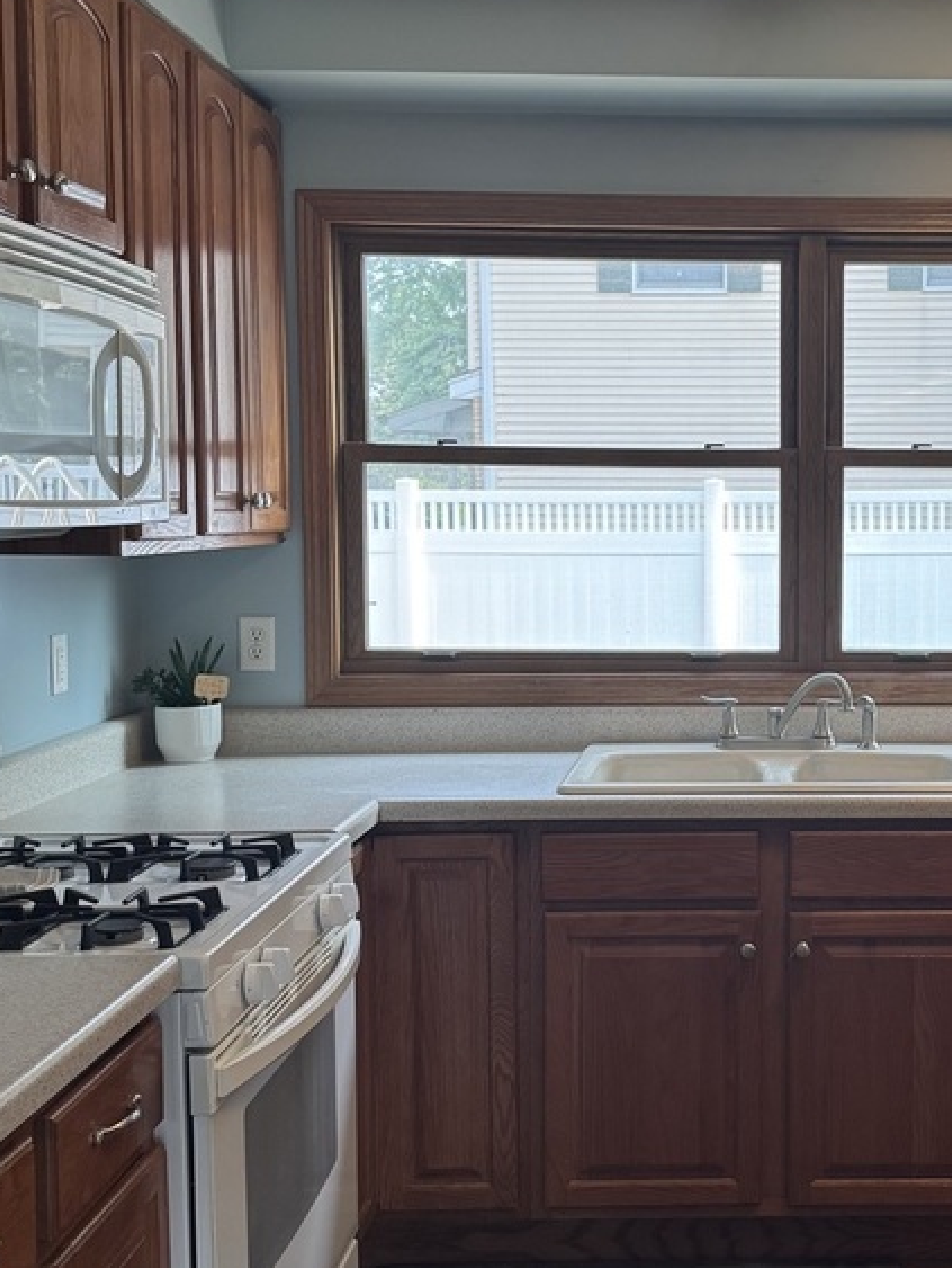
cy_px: 642
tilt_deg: -4.9
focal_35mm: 46
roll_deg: +0.3
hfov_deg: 30.4
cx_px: 828
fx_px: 1685
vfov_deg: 41.2
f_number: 1.78
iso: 200
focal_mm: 6.76
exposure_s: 1/120
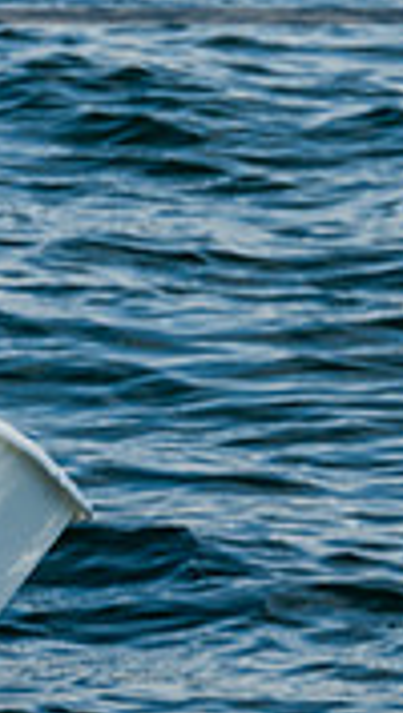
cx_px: -627
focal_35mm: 661
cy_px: 14
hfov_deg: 1.8
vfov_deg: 3.3
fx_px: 12515
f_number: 6.3
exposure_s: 1/160
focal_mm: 150
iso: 100
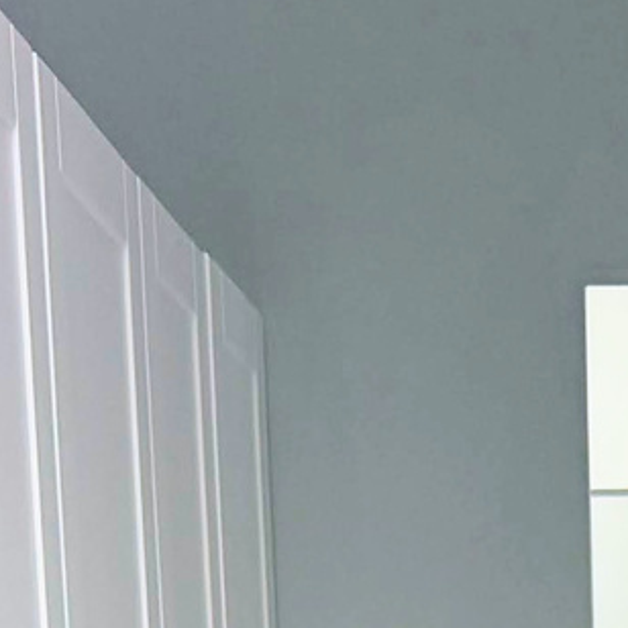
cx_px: 701
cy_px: 1452
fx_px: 2894
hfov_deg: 12.2
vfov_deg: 10.8
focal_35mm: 141
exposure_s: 1/60
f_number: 1.78
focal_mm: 6.76
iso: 160
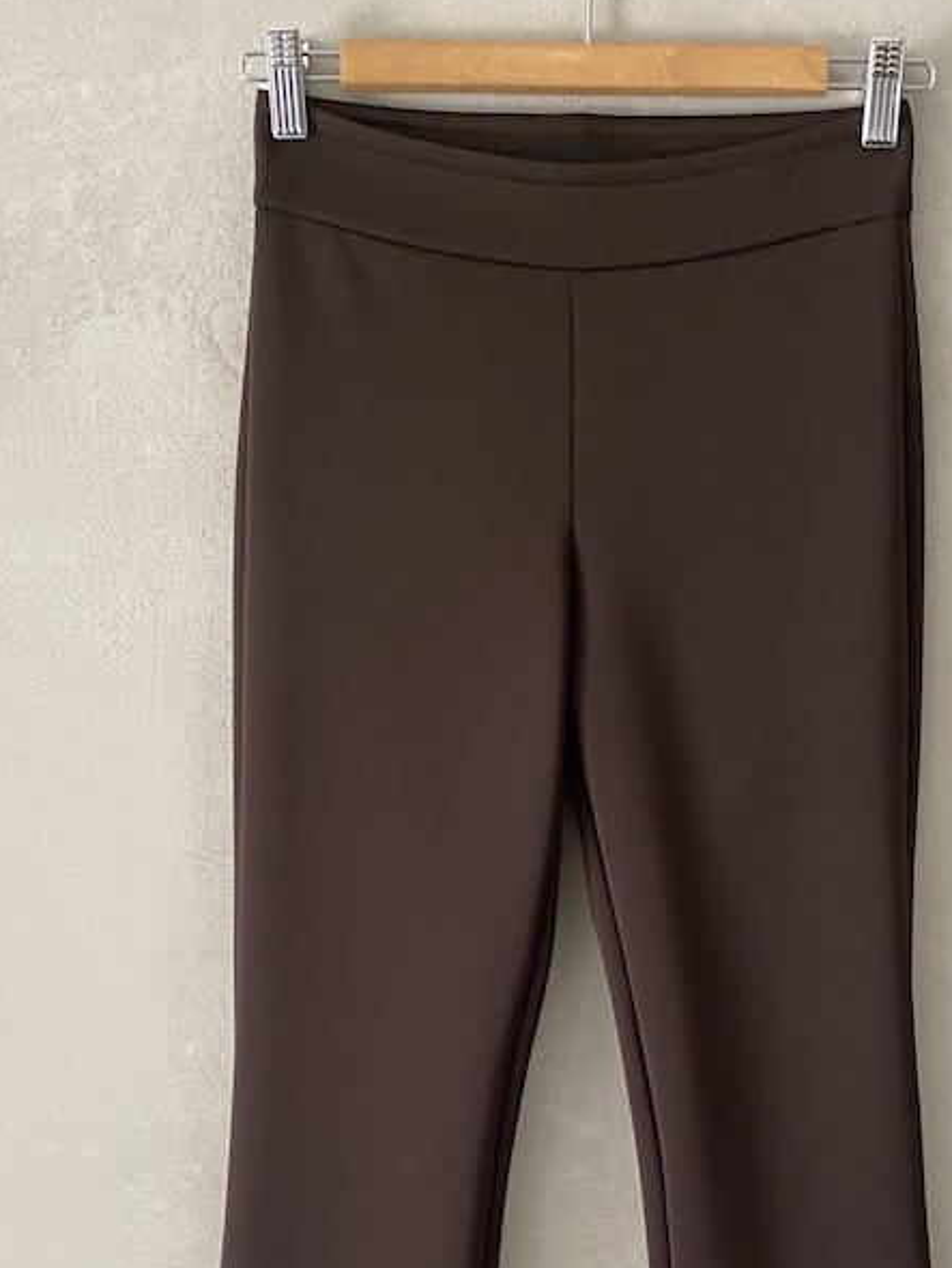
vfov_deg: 39.1
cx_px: 597
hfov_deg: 30.8
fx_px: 1722
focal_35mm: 47
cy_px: 979
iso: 200
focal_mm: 4.25
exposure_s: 1/60
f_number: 1.8
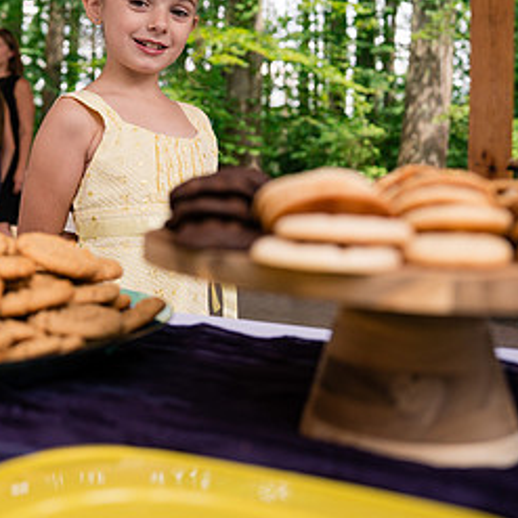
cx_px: 124
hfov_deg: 32.1
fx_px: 880
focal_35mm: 52
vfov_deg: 32.1
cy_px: 118
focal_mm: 26
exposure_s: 1/500
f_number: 2.8
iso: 250
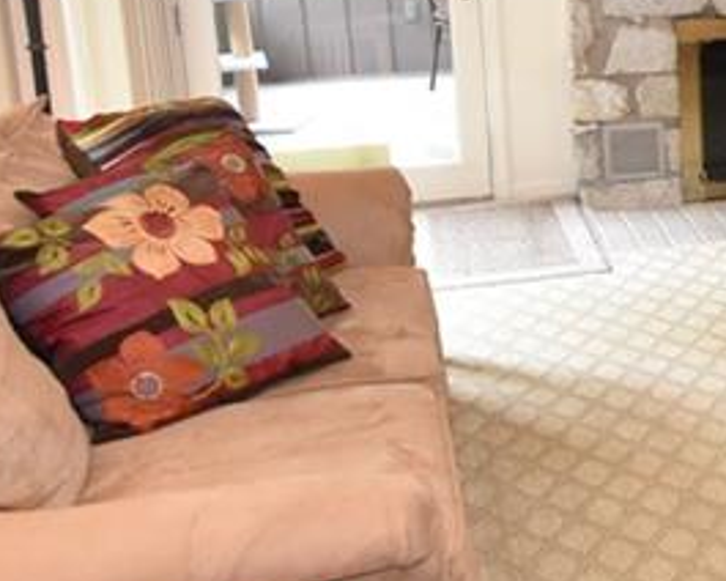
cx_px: 1153
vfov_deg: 25.2
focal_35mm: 60
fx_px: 1285
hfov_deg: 23.5
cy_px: 148
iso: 800
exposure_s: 1/60
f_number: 4
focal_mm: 11
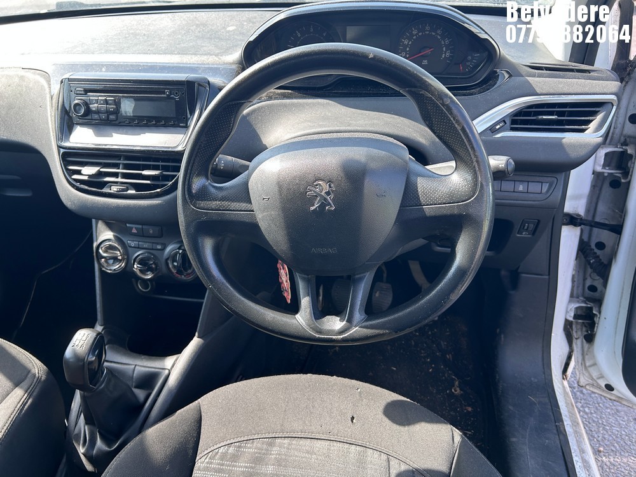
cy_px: 238
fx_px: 478
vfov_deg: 53.1
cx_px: 318
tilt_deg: -33.9
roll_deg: +3.2
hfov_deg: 67.3
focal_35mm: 26
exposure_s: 1/195
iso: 40
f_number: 1.5
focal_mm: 5.7
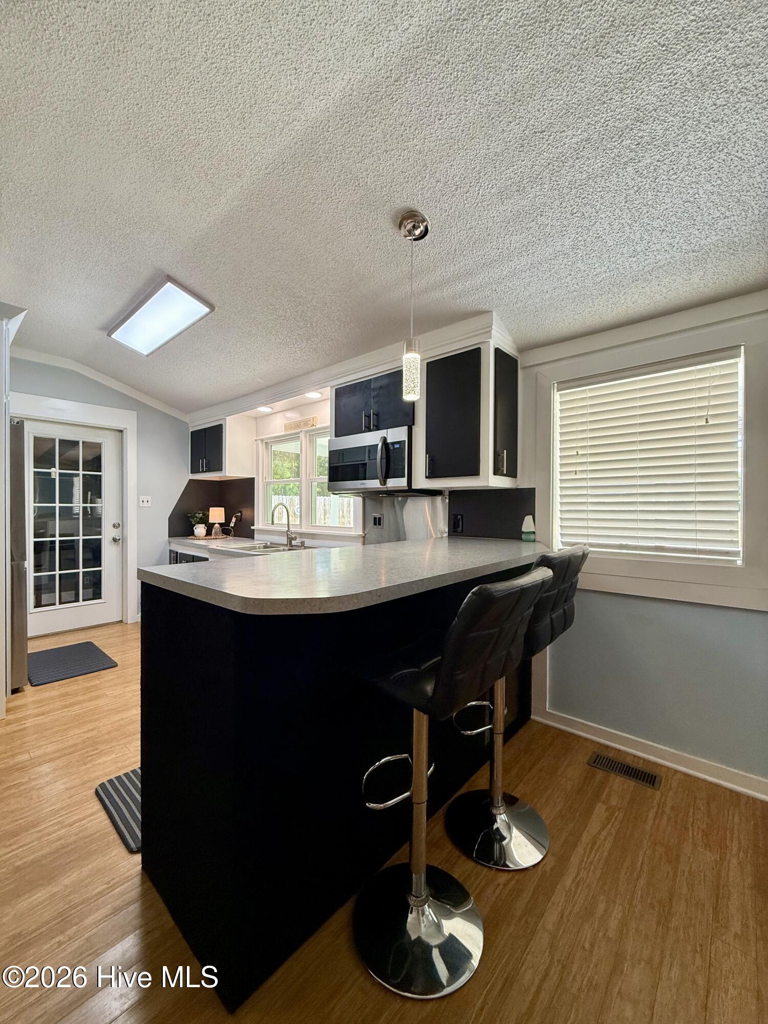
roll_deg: -0.9
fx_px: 414
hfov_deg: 85.7
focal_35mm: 14
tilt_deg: +0.3
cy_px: 512
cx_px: 384
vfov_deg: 102.1
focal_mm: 2.22
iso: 200
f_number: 2.2
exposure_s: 1/120
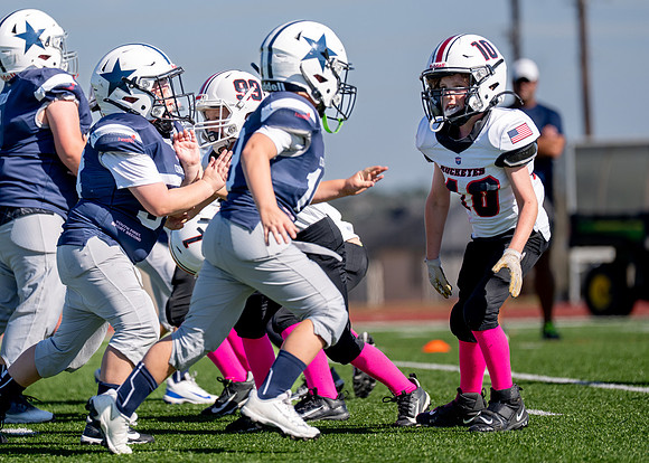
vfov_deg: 5.1
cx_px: 264
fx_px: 5210
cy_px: 209
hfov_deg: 7.1
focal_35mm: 283
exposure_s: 1/4000
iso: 160
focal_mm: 200
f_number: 2.8
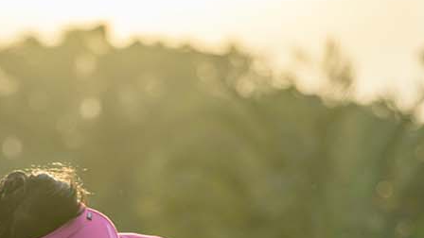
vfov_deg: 3.3
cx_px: 130
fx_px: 4160
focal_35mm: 370
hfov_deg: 5.8
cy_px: 409
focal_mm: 110
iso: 400
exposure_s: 1/4000
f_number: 2.8
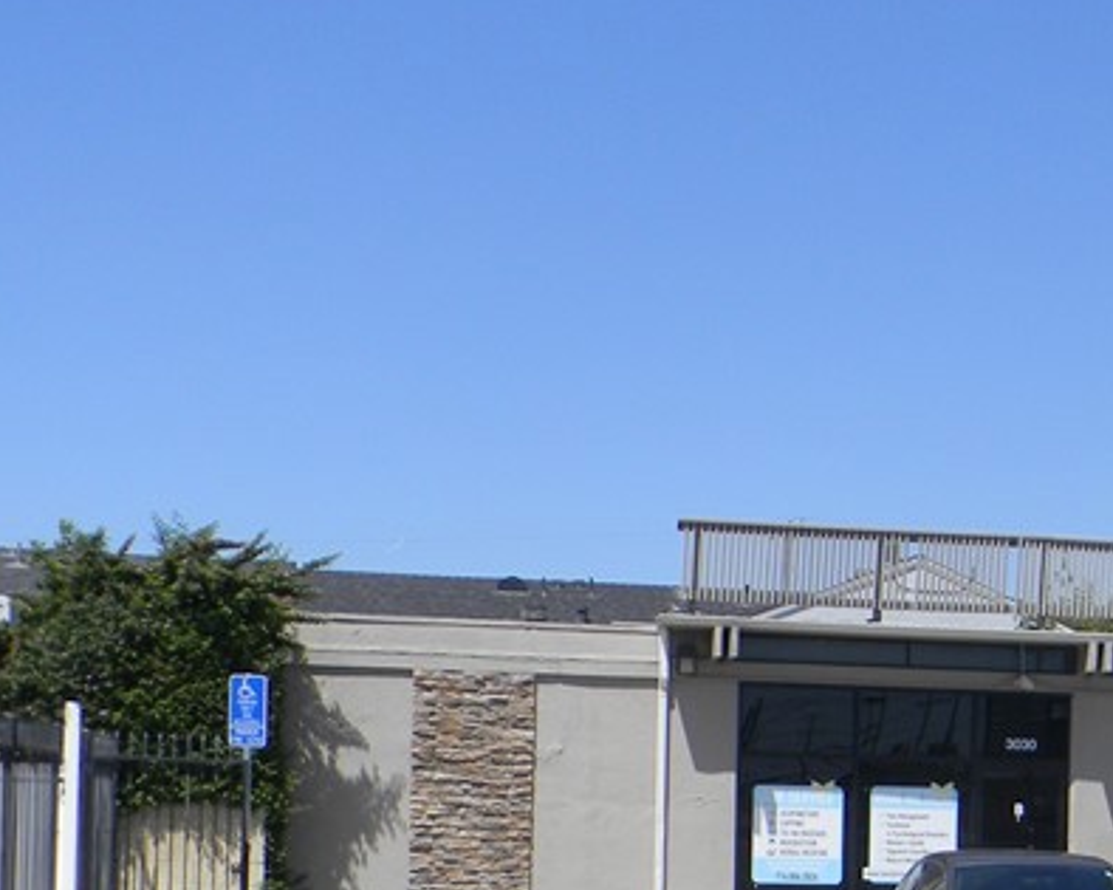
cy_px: 833
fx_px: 2338
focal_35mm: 71
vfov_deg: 21.0
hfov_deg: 25.8
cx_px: 1037
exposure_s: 1/290
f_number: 7
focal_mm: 5
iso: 80
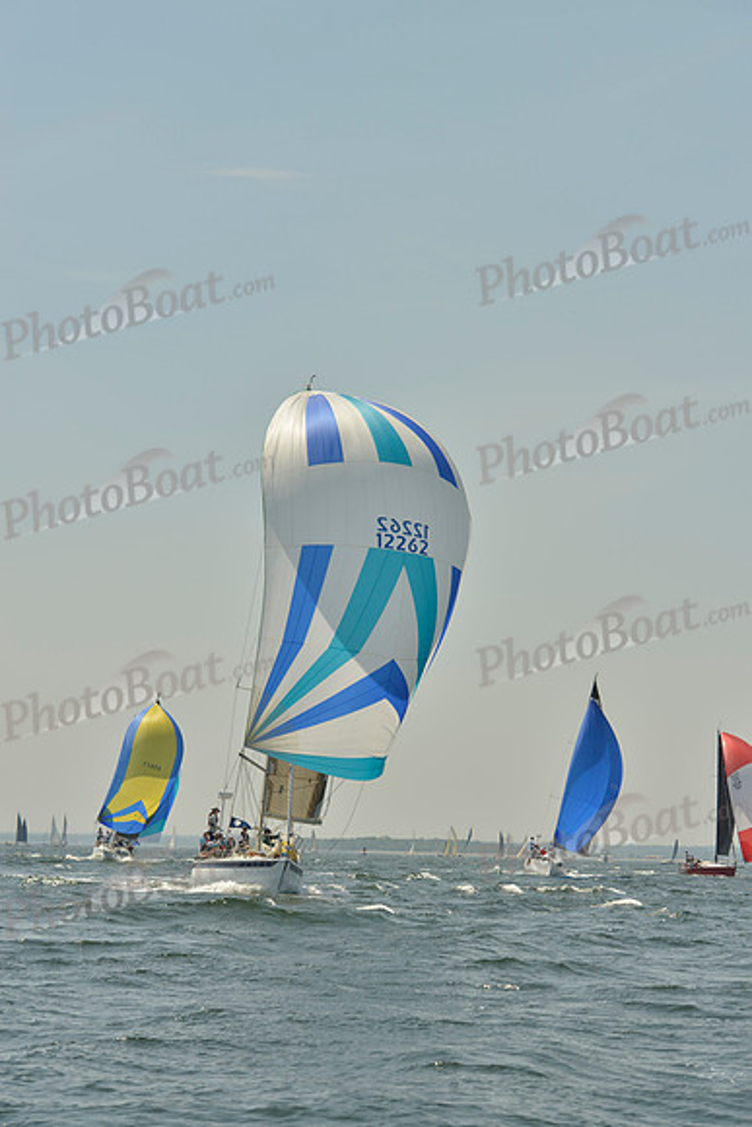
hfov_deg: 15.2
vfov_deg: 22.6
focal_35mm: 90
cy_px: 564
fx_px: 2818
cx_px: 376
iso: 200
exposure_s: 1/1250
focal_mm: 90
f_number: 8
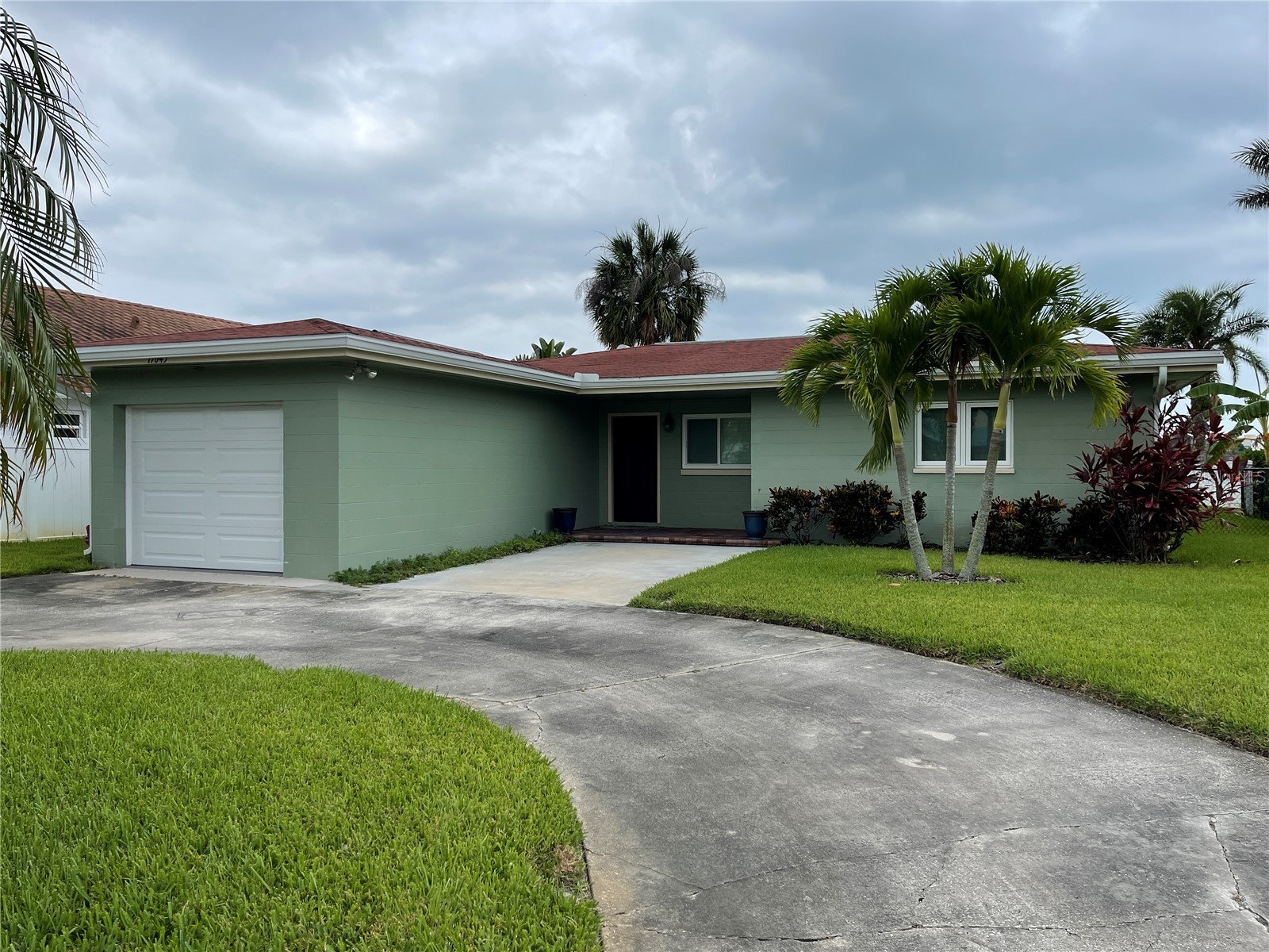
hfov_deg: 67.3
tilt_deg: -1.0
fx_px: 953
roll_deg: -0.6
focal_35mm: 26
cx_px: 634
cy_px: 476
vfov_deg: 53.1
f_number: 1.6
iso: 32
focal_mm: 5.1
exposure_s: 1/5128
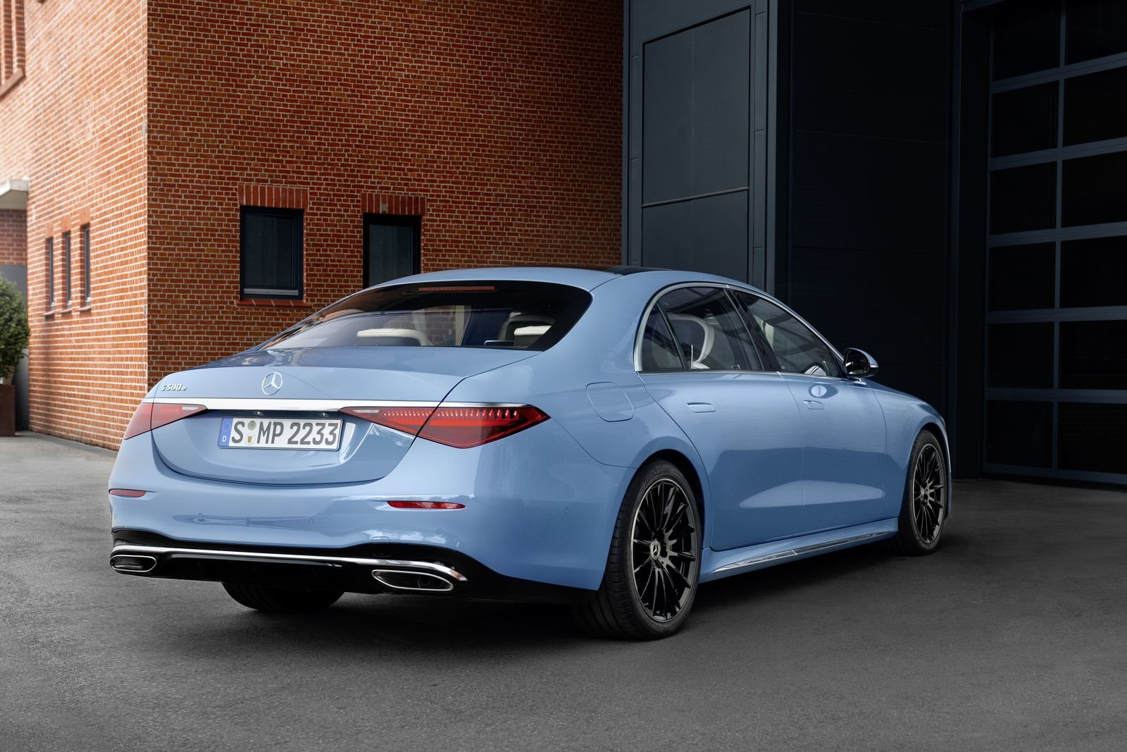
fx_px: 1284
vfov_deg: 32.6
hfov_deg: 47.4
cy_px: 376
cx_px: 564
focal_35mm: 41
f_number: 5.6
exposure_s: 1/160
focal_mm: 41
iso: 400
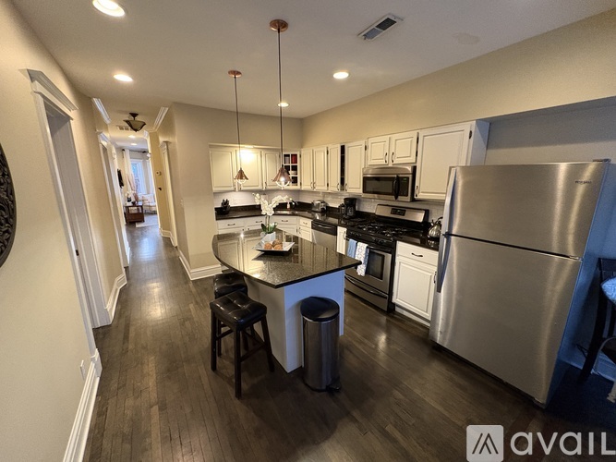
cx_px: 308
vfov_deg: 85.7
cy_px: 231
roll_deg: +0.8
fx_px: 249
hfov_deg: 102.1
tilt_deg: -12.3
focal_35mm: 14
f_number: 2.2
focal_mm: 2.22
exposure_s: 1/60
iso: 640
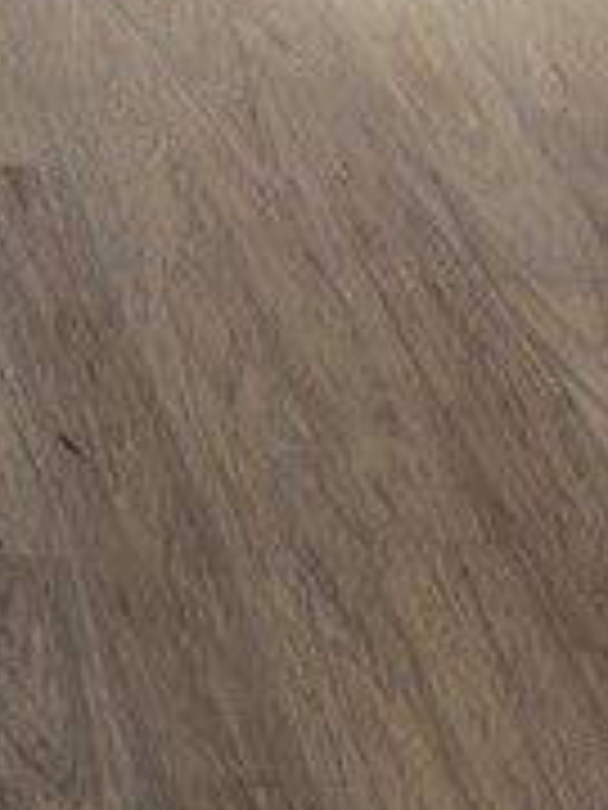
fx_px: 3068
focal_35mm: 131
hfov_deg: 9.7
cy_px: -1292
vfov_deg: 11.6
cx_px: -977
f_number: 1.8
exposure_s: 1/120
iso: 50
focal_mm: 5.4
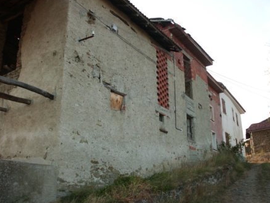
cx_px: 133
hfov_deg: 50.1
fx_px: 289
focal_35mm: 37
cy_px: 101
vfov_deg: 38.7
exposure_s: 1/400
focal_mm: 6.3
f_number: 2.9
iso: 64
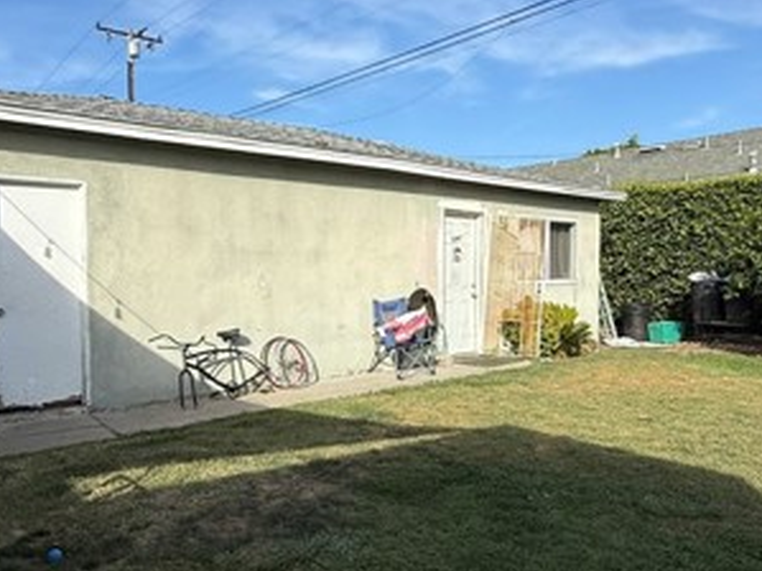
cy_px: 303
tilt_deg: -1.8
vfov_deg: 46.7
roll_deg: +0.2
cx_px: 354
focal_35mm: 30
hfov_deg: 59.9
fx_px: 660
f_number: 2.2
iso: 50
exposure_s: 1/2410
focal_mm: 2.22
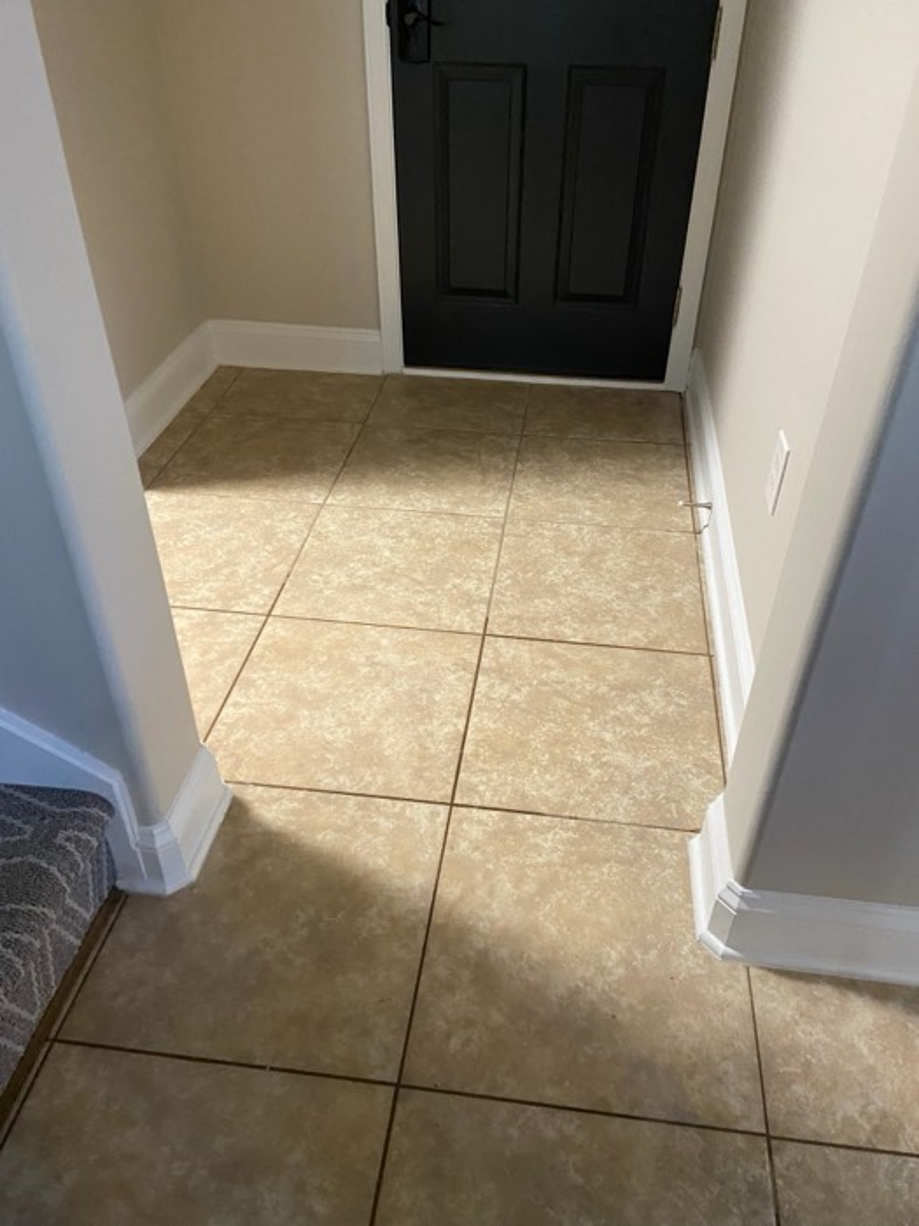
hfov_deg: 53.1
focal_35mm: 26
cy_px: 613
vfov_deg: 67.3
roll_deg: +2.2
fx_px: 920
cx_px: 460
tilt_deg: -37.6
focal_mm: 4.25
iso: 400
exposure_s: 1/60
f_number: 1.8
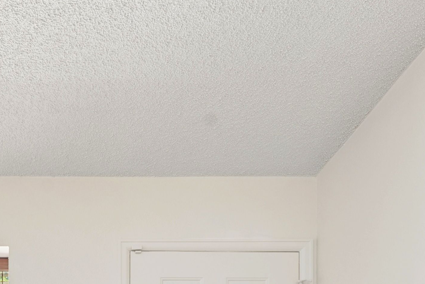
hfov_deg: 40.0
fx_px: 532
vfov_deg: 24.0
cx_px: 34
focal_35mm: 45
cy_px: 420
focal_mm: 15
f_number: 9
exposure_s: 1/20
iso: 250
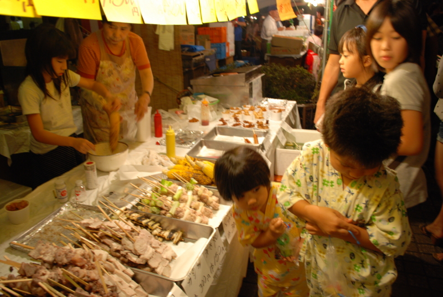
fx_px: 333
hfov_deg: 67.3
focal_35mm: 27
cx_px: 222
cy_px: 148
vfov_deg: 48.1
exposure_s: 1/15
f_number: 3.8
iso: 400
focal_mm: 18
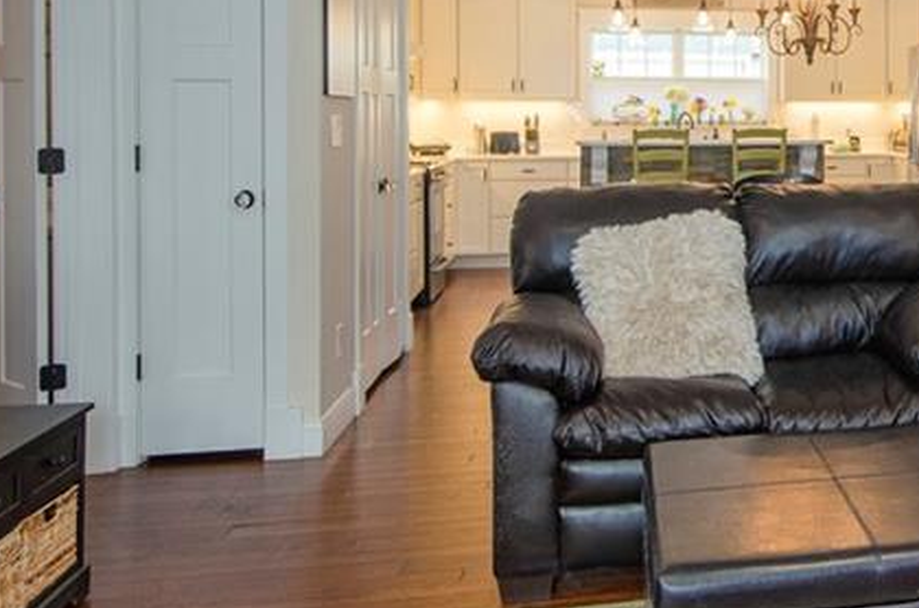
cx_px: 847
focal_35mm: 40
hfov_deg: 43.6
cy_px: 169
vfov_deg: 32.6
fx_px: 1024
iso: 400
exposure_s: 1/50
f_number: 7.1
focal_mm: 11
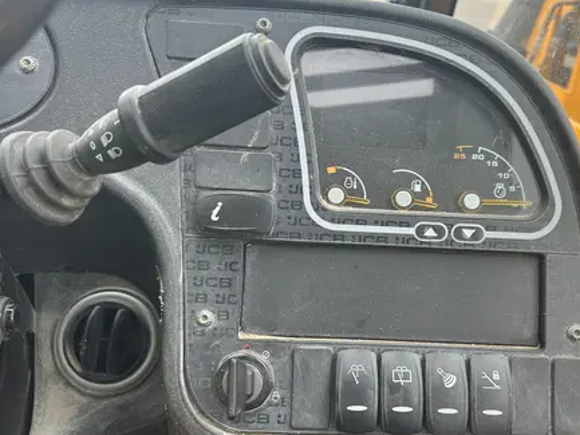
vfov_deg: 42.9
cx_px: 340
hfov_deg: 55.0
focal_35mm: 33
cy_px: 235
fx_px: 553
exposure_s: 1/121
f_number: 1.5
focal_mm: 5.7
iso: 40
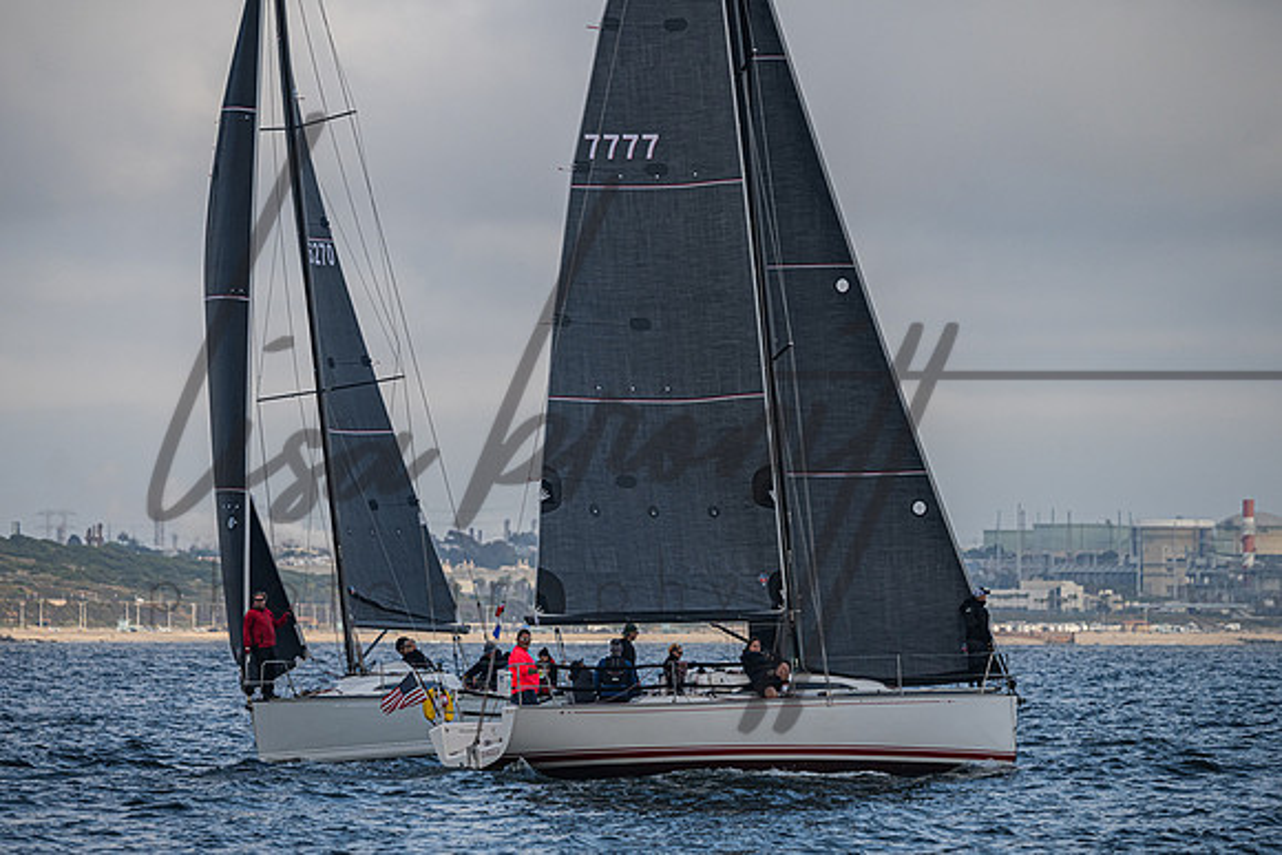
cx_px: 620
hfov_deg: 6.6
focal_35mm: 310
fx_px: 11037
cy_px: 428
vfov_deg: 4.4
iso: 400
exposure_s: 1/2000
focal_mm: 250
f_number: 5.6
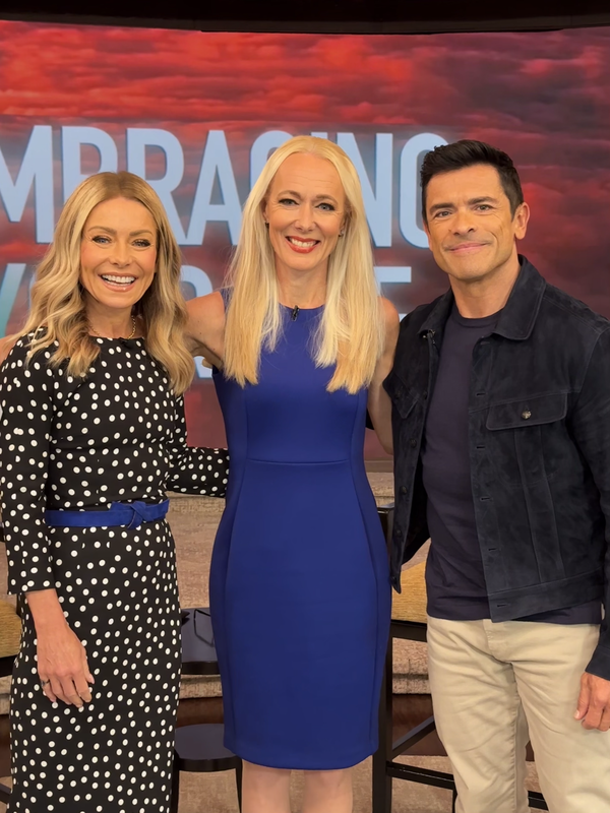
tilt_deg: -5.8
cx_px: 305
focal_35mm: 48
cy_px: 406
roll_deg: -2.7
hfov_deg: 30.3
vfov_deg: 39.7
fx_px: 1128
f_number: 1.78
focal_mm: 6.86
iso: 125
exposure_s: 1/60
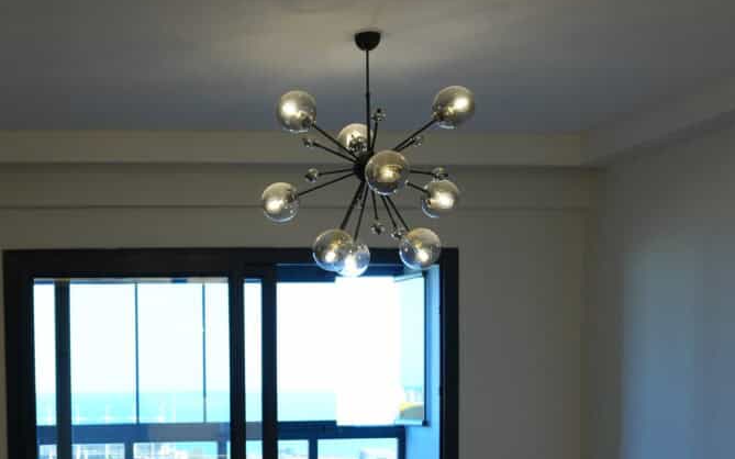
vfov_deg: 23.4
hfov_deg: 35.6
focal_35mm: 53
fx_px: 1062
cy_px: 457
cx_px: 53
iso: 400
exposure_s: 1/160
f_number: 4
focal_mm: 17
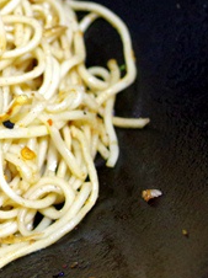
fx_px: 1100
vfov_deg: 14.4
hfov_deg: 10.0
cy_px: 99
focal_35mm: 137
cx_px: -202
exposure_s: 1/60
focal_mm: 31
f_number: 4
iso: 3200
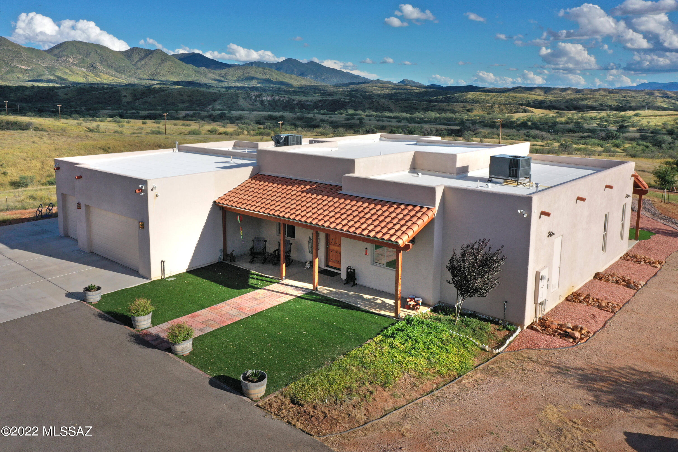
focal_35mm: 28
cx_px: 339
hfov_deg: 65.5
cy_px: 226
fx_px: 527
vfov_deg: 46.4
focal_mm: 10.26
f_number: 9
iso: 100
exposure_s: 1/320
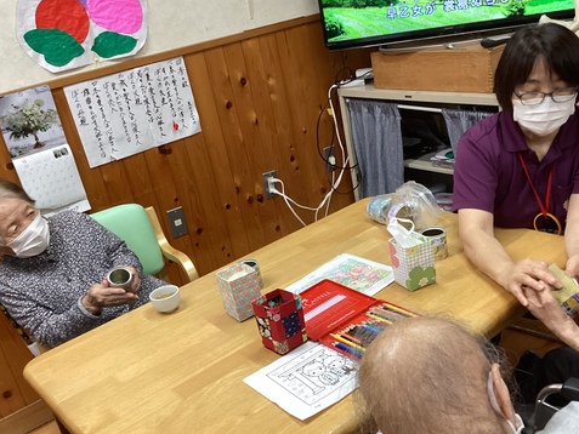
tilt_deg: -25.4
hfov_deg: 47.8
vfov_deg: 36.7
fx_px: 652
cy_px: 252
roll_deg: +11.3
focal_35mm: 39
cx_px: 314
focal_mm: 3.3
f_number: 2.4
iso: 200
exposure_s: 1/60
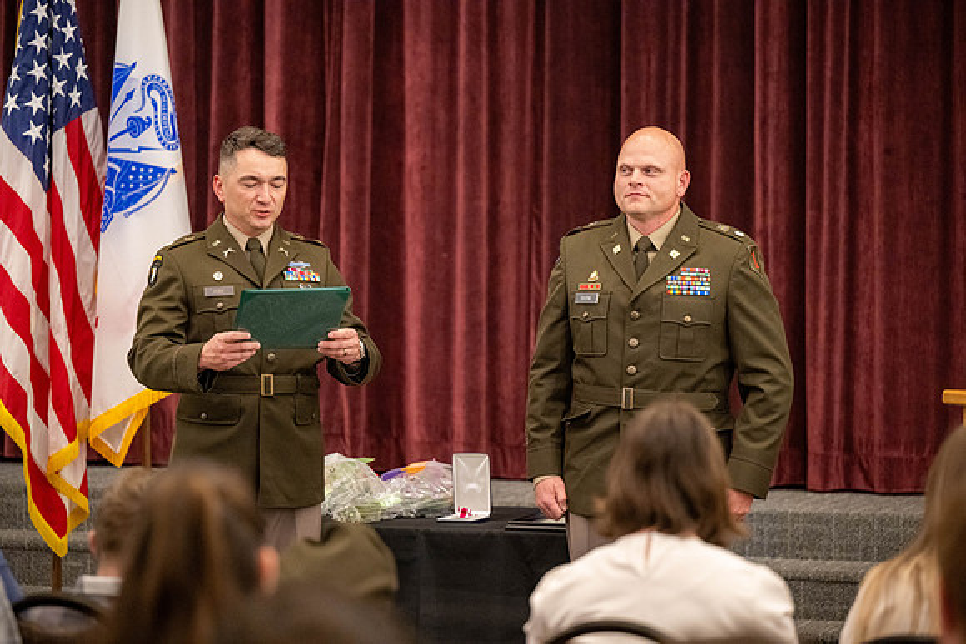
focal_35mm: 125
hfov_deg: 16.4
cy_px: 322
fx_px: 3355
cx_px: 483
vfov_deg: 11.0
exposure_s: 1/200
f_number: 2.8
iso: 5000
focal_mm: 125
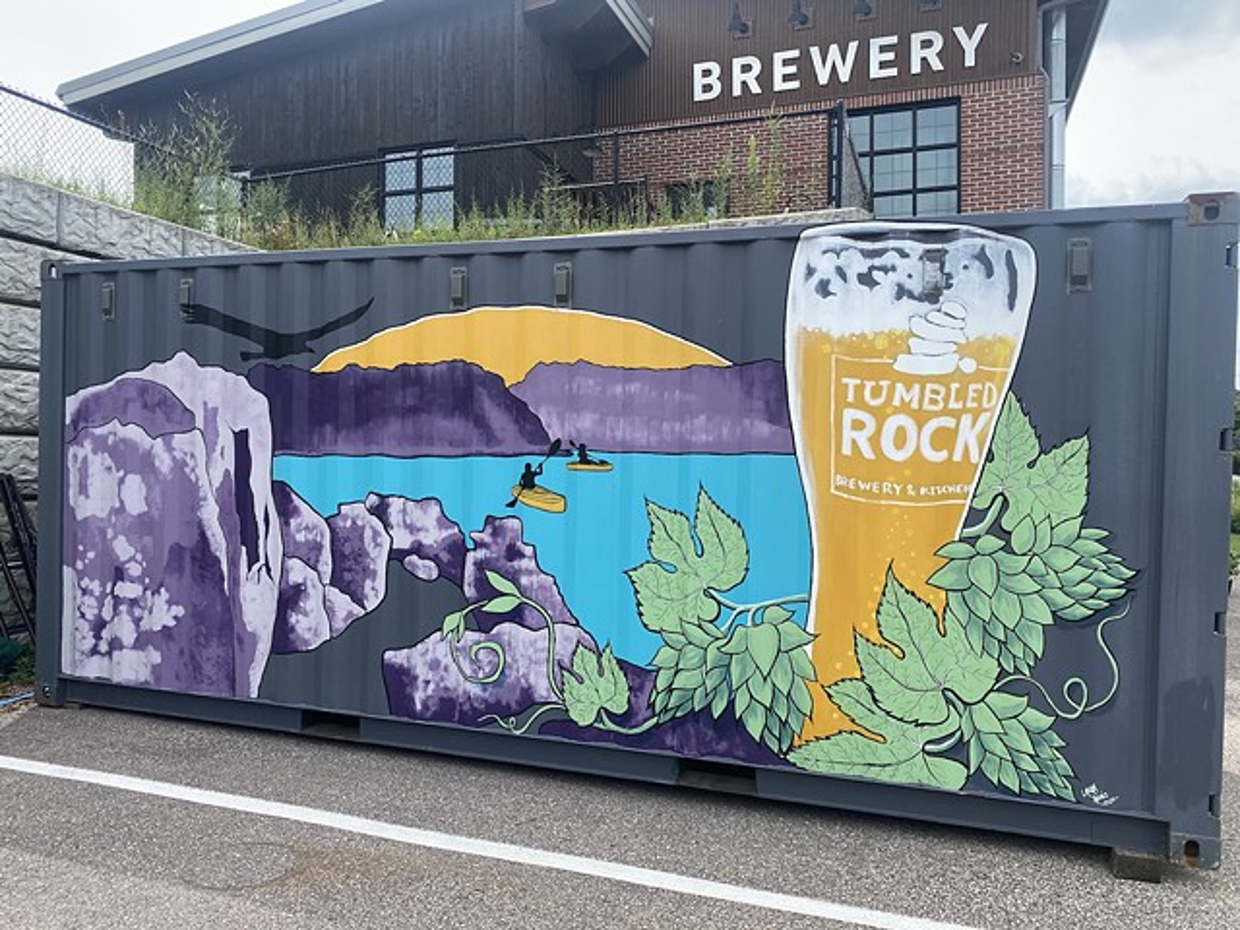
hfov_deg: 67.3
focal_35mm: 26
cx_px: 620
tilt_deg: -0.2
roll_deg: -0.4
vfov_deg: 53.1
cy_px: 465
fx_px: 931
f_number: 1.8
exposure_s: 1/1316
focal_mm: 4.2
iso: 32
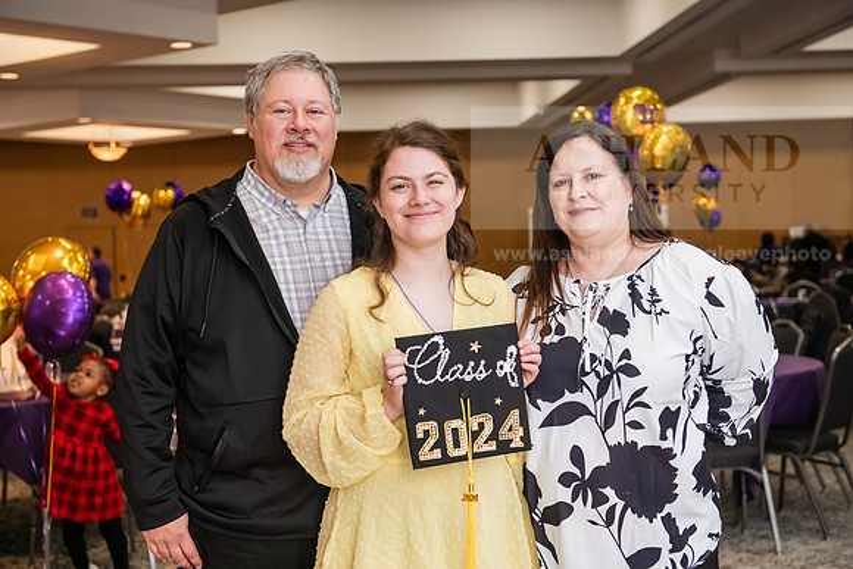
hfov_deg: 34.5
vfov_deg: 23.4
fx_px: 1375
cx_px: 426
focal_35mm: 58
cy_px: 284
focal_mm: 58
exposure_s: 1/125
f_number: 4
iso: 1600
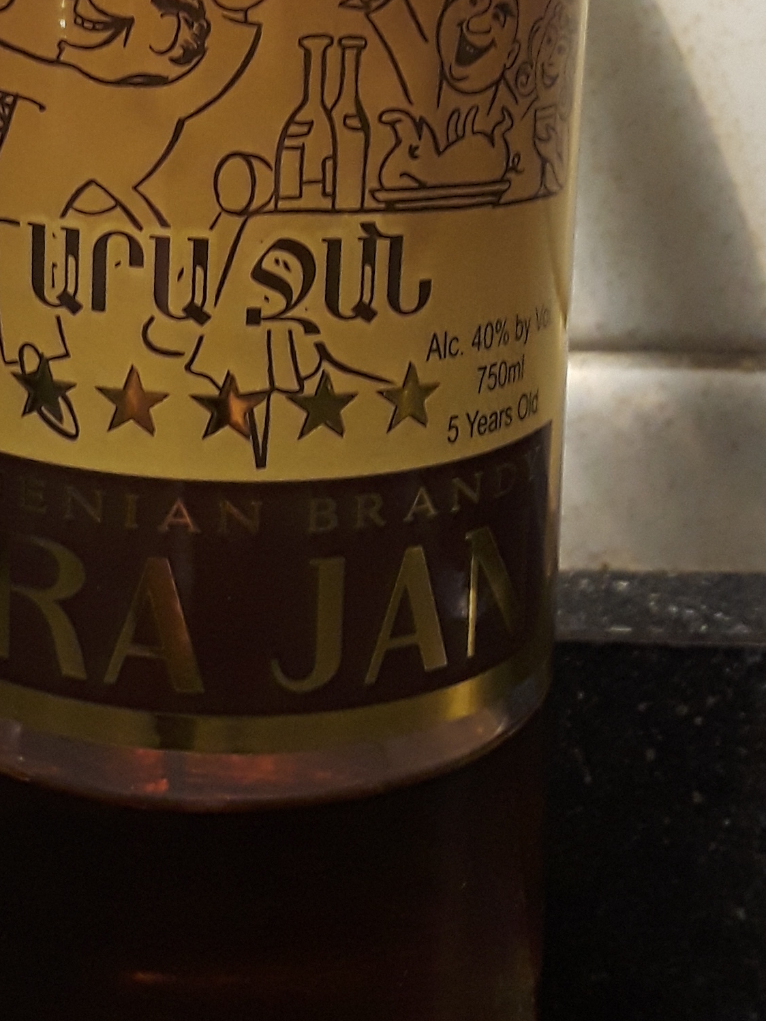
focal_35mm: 61
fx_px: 1799
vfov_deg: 30.2
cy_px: 81
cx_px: 200
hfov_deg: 23.8
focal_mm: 2.9
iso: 160
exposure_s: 1/30
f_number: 1.9
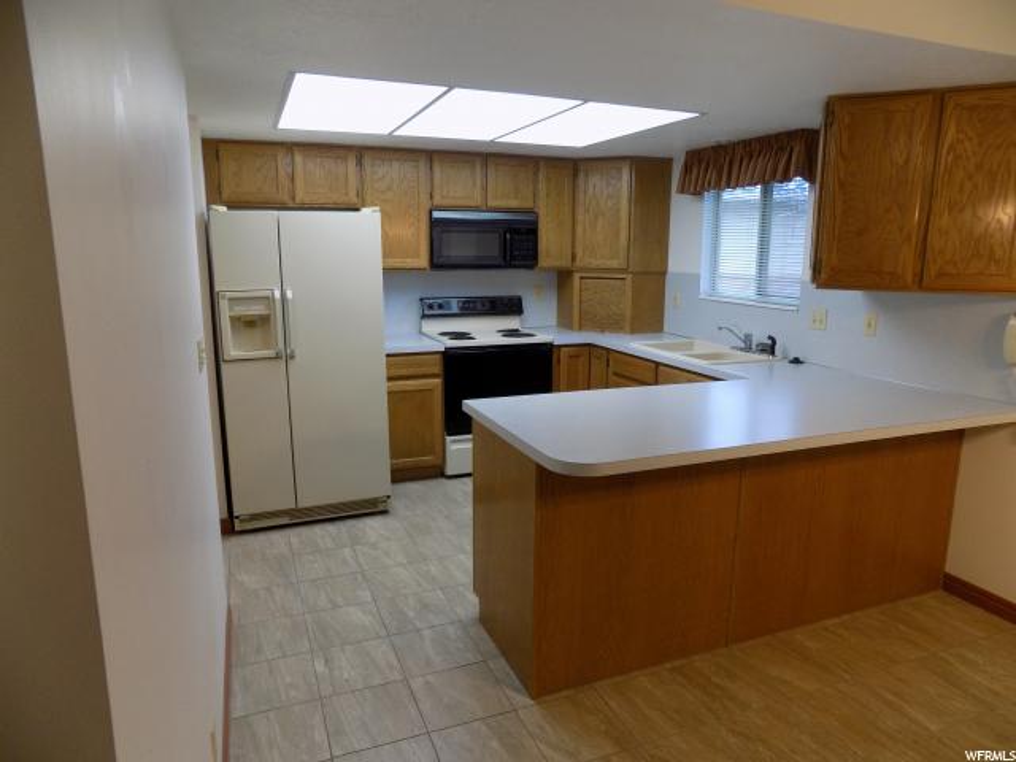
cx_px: 508
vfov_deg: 58.9
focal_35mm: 23
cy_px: 381
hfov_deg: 73.9
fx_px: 675
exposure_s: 1/30
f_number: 3.1
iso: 125
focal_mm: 4
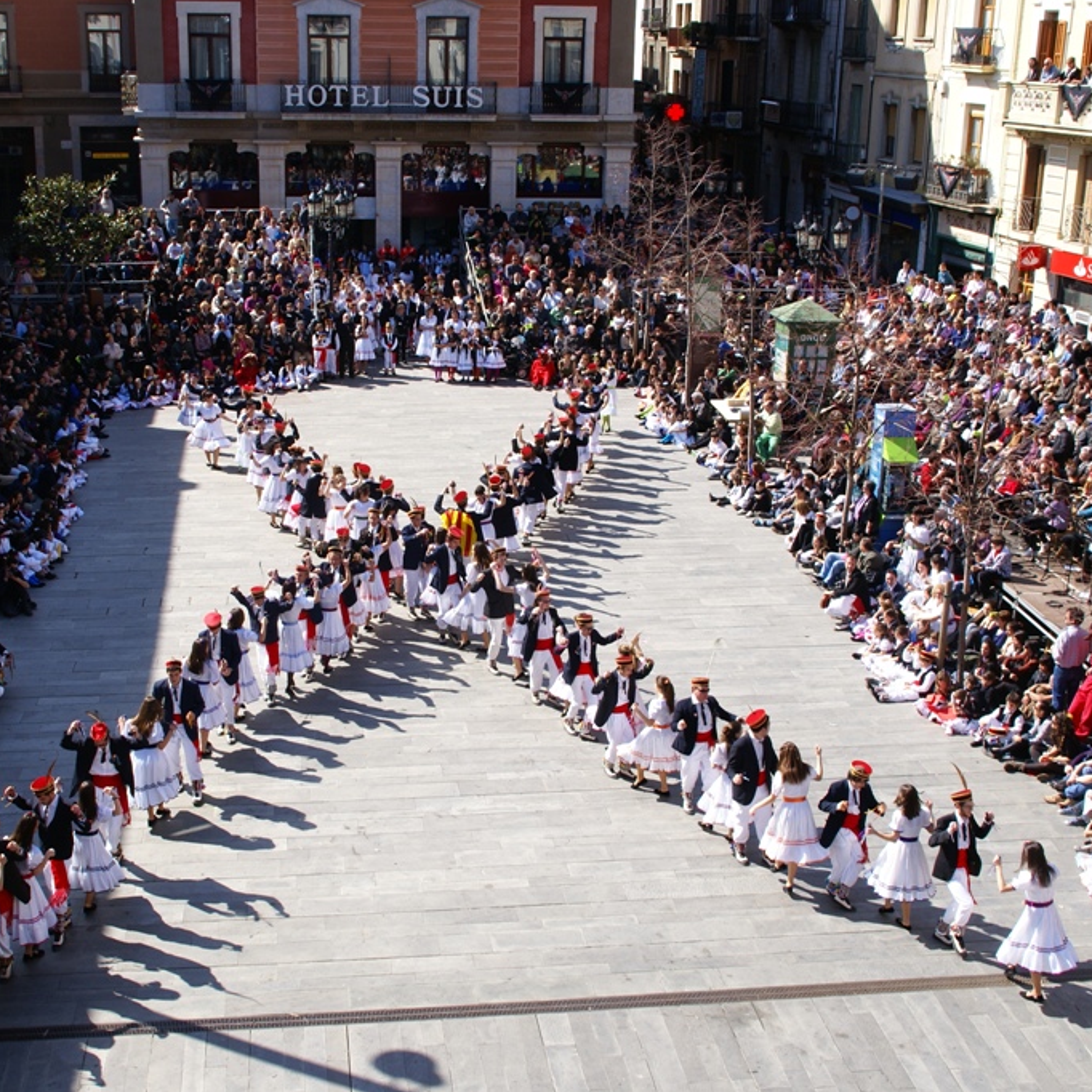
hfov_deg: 36.7
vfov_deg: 36.8
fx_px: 1642
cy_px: 547
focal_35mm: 46
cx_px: 471
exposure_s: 1/100
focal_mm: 24
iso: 100
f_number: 10
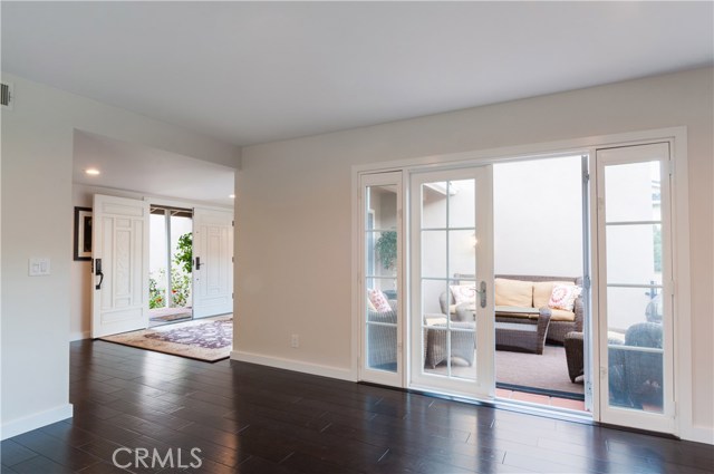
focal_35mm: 20
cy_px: 237
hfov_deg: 85.5
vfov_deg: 63.1
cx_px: 357
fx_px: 386
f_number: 14
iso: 200
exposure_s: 1/3
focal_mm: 13
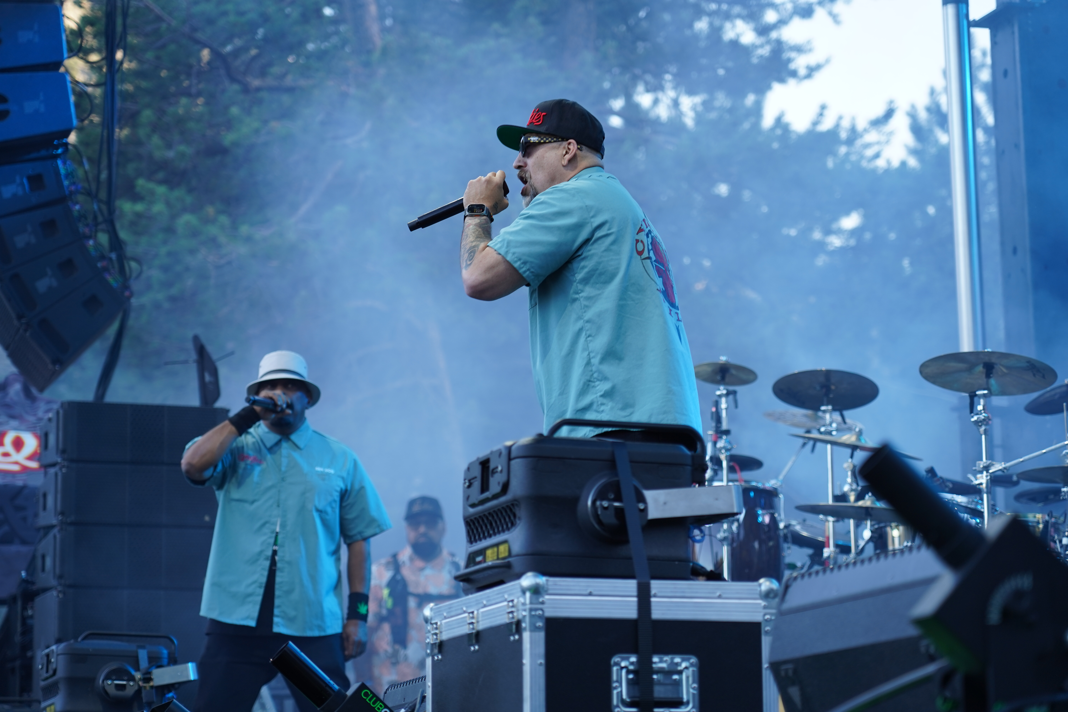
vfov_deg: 13.0
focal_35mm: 105
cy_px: 356
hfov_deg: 19.5
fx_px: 3115
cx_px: 534
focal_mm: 105
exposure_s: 1/125
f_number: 4
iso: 250
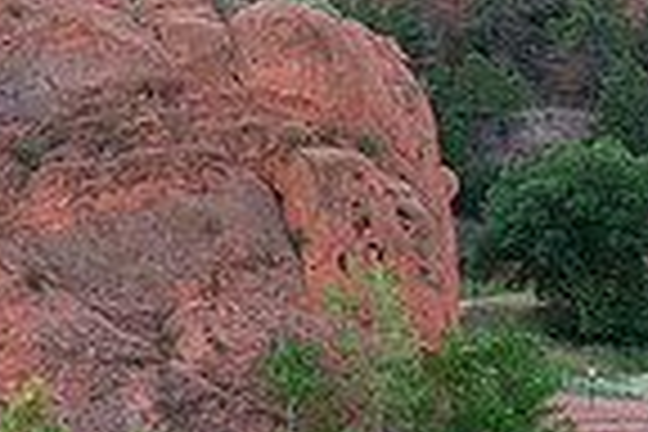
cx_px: 657
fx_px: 4392
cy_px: 288
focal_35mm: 244
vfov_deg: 5.6
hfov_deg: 8.4
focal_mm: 58
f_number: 5.6
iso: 3200
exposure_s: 1/400
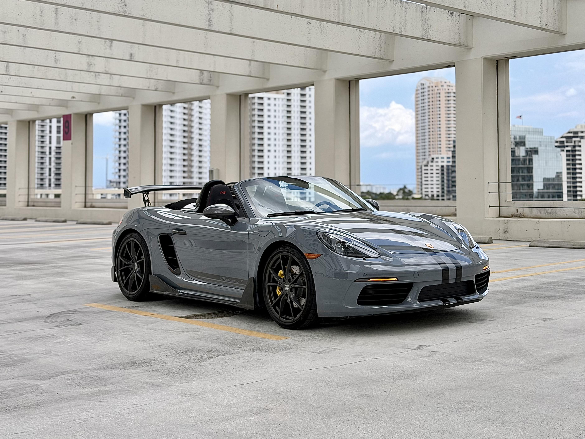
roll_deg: +0.3
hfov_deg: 39.7
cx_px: 292
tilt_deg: -2.5
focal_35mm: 48
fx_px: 811
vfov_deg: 30.3
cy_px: 220
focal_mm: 6.8
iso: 64
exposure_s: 1/1608
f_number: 1.8
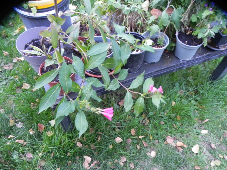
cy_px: 85
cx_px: 114
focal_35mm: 29
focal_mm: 5.2
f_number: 2.8
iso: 400
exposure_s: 1/4.9
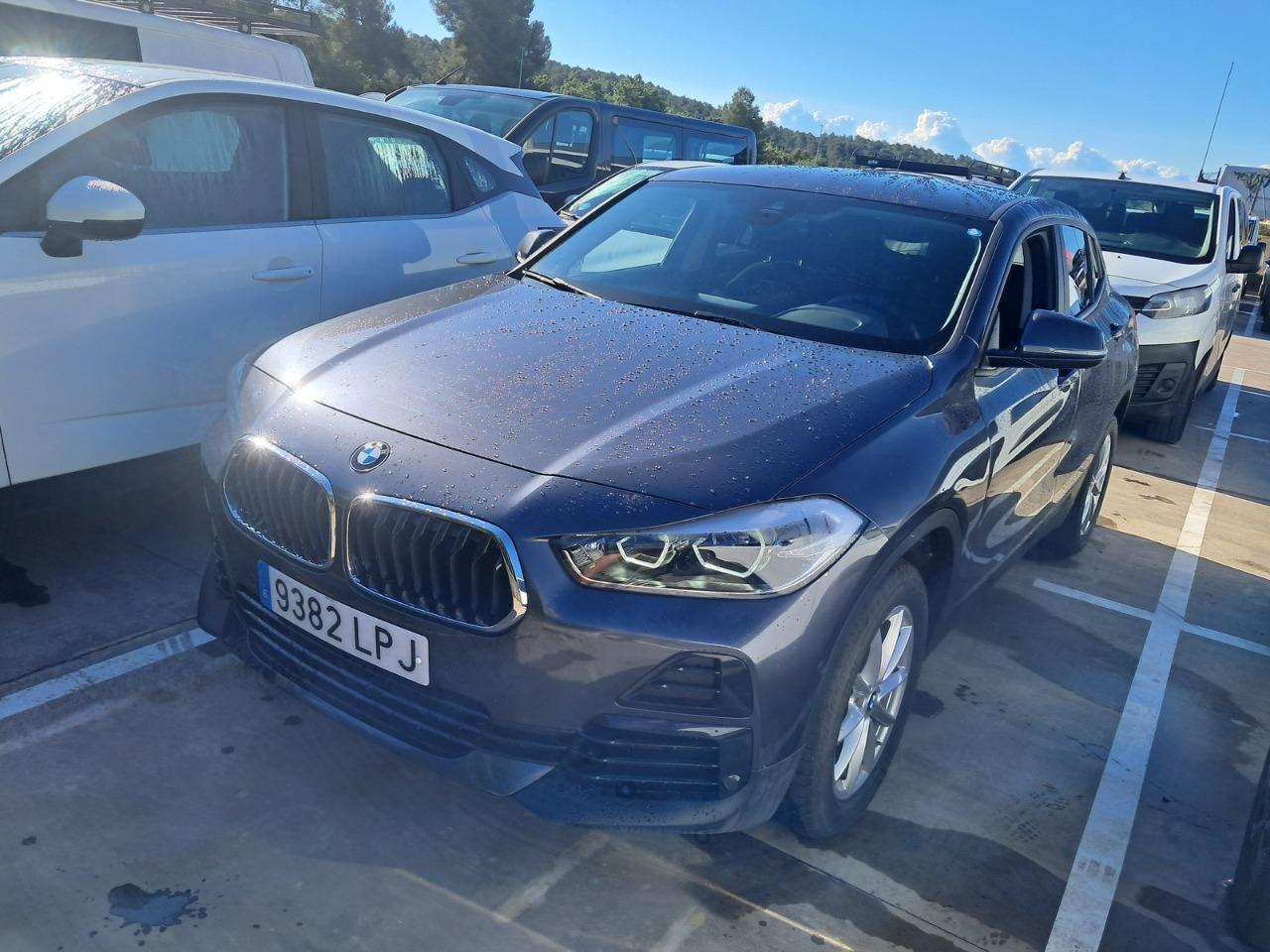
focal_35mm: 27
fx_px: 991
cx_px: 635
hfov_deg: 65.3
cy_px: 476
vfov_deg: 51.4
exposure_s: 1/471
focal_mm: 4
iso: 50
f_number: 1.8
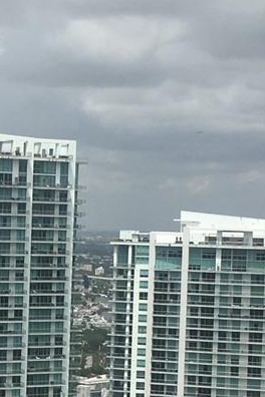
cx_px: -70
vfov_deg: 16.7
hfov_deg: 11.0
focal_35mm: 122
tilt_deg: -2.5
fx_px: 1347
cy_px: 287
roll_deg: -1.9
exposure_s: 1/2849
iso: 25
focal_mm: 4.15
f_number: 2.2
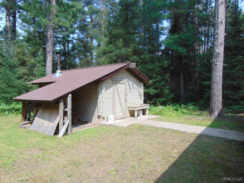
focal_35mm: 25
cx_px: 122
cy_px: 92
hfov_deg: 69.4
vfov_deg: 54.9
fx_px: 176
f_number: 3
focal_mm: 4.5
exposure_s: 1/640
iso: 80
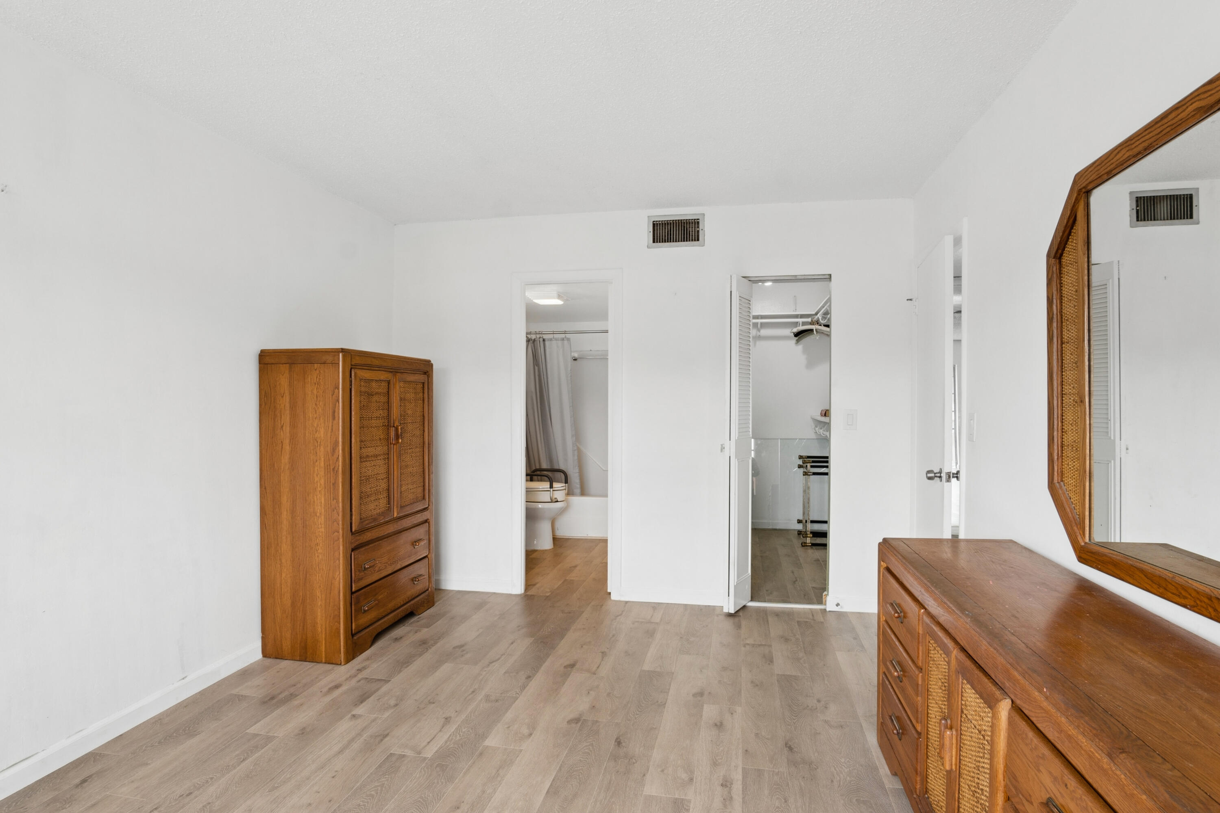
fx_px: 610
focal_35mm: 18
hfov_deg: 90.0
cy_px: 406
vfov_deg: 67.4
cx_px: 610
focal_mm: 12
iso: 200
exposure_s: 1/30
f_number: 9
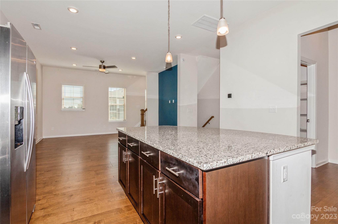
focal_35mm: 16
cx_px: 169
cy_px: 112
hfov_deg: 95.1
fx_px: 155
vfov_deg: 71.9
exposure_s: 1/160
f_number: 8
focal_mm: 11
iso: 200
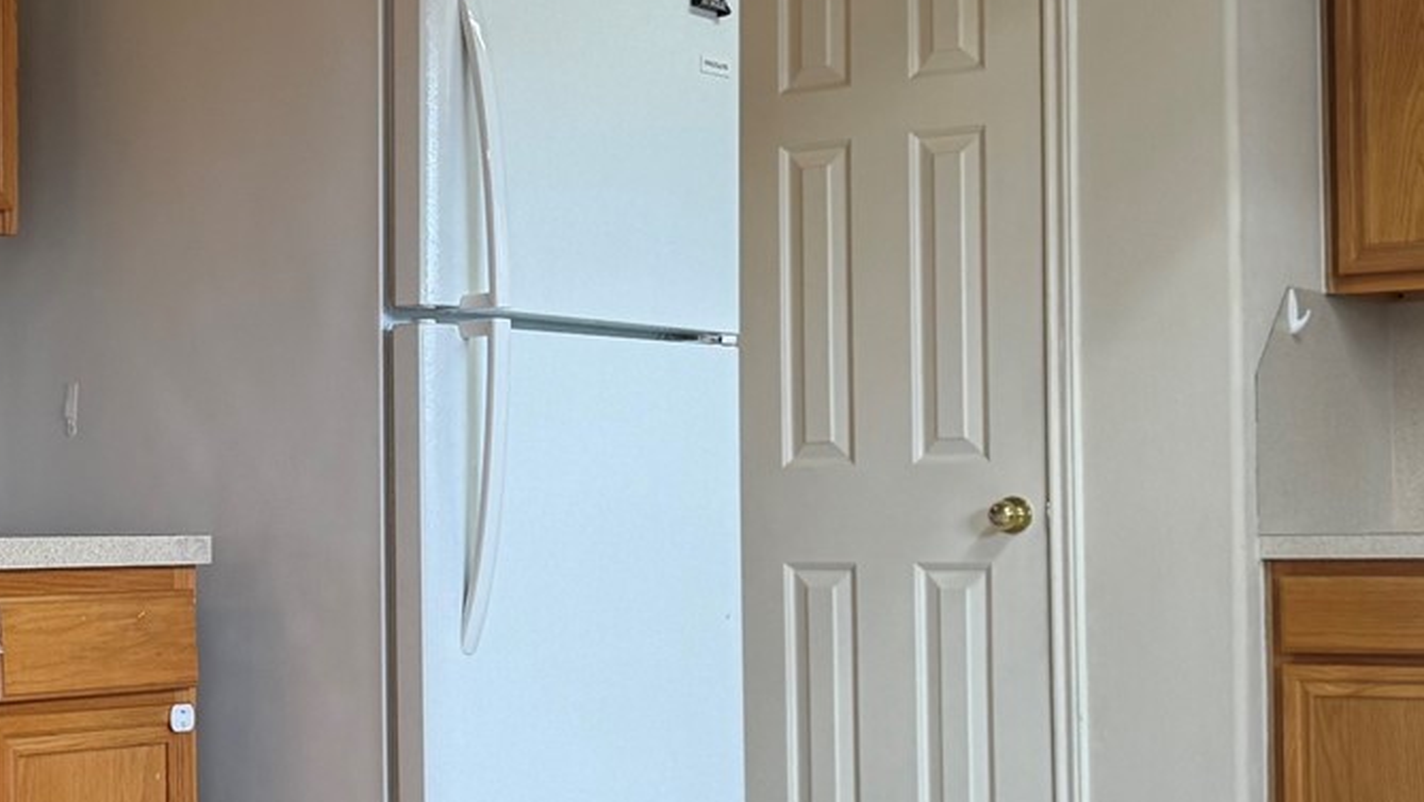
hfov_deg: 25.2
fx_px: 3022
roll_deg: +0.1
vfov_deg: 15.1
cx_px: 0
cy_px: 442
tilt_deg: +1.1
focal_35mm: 80
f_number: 1.78
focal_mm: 6.76
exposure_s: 1/182
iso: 160
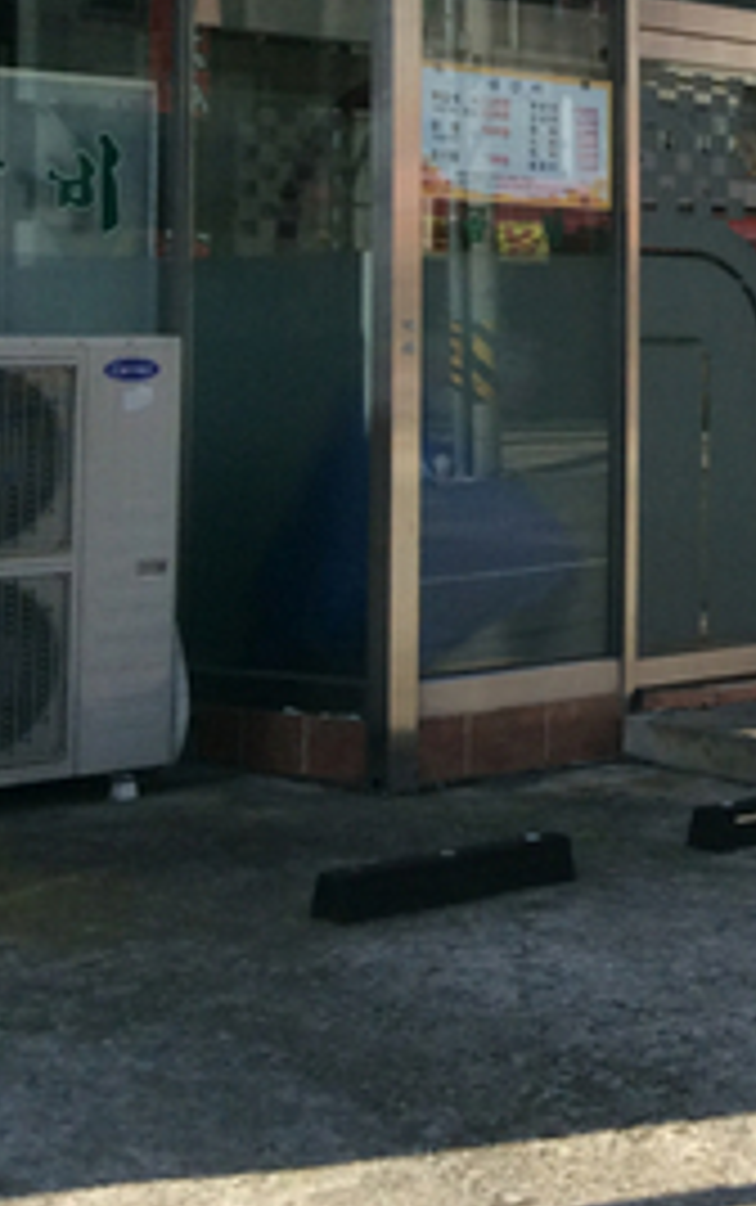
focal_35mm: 91
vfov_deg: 22.5
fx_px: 2993
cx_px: 1132
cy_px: 270
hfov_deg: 13.6
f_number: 2.4
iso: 32
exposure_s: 1/853
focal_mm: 3.3
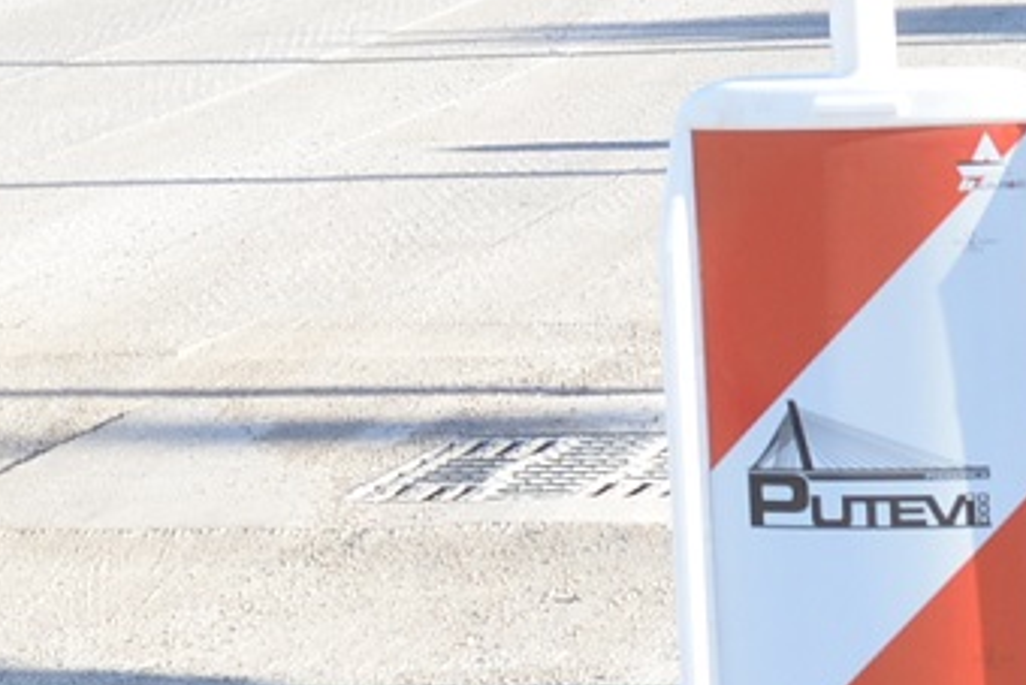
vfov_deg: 7.3
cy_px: 318
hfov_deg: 10.9
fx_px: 5360
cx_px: 459
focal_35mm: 188
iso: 400
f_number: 9
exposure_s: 1/200
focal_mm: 32
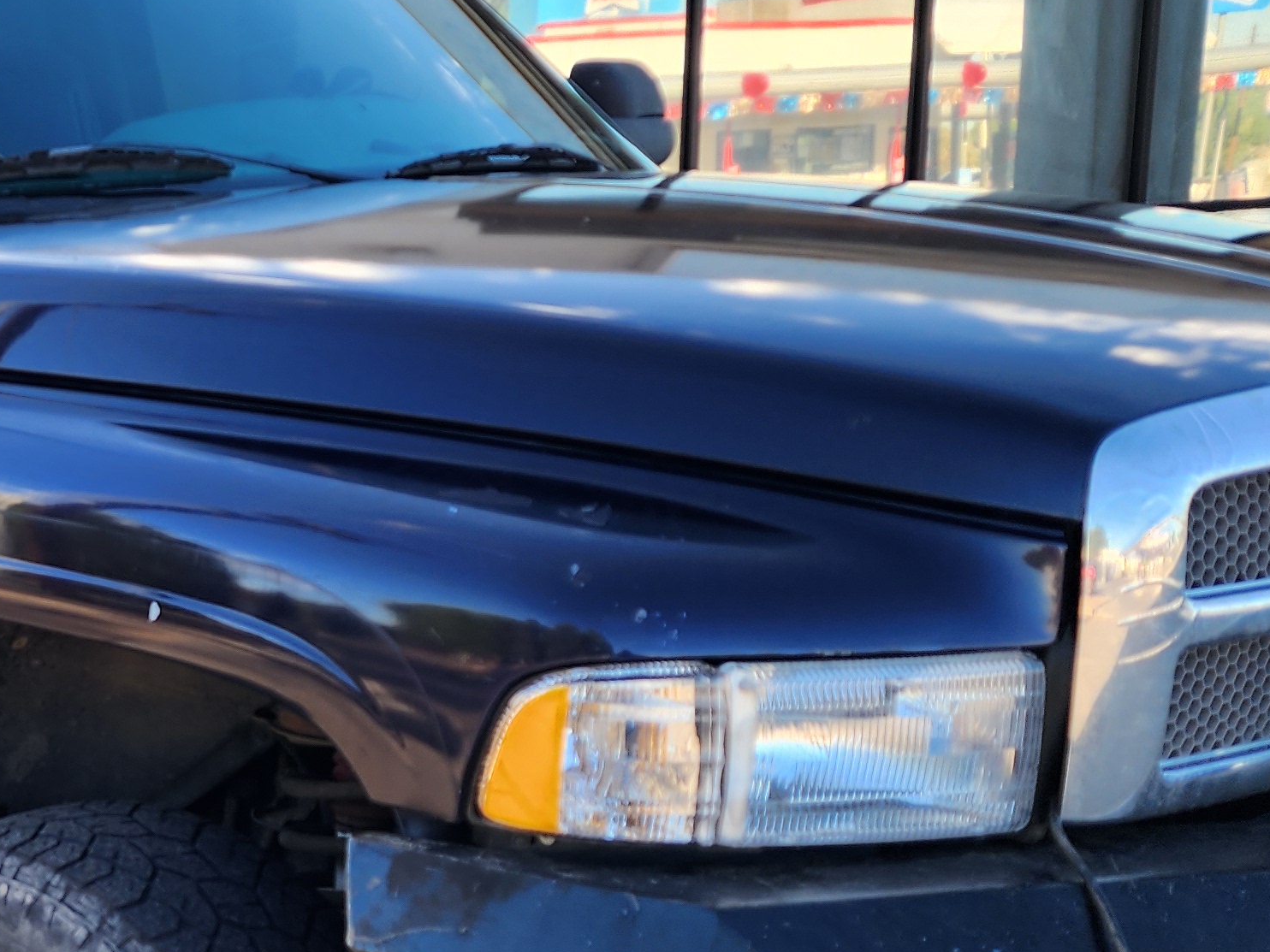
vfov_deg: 23.4
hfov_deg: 28.3
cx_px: -135
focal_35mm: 62
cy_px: 725
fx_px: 2275
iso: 25
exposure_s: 1/180
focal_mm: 6.4
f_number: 1.8
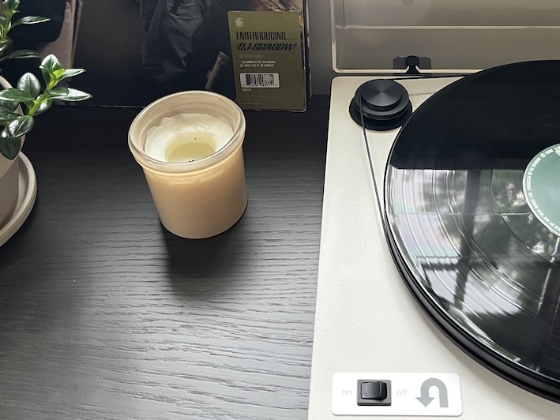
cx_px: 365
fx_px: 712
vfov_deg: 31.8
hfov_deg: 42.5
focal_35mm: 44
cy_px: 69
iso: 500
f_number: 1.6
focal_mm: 5.1
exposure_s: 1/60
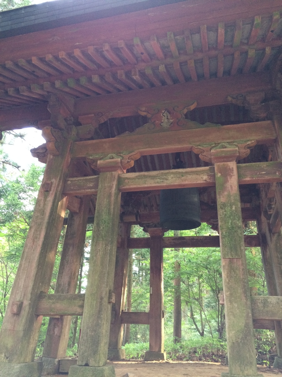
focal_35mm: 29
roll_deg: -1.2
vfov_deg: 61.7
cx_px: 141
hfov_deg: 48.2
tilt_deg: +19.1
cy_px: 188
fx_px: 315
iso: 125
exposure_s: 1/30
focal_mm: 4.15
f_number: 2.2
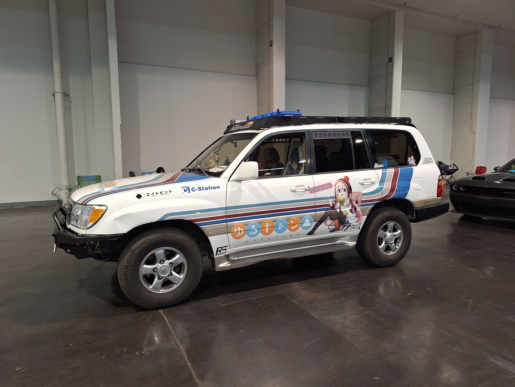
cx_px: 258
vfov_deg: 58.9
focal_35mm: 23
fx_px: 342
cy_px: 194
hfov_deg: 73.9
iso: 64
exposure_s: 1/40
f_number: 1.8
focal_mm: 5.54
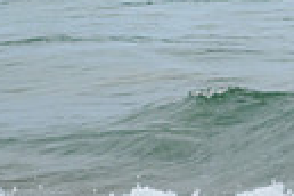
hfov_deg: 0.6
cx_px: 506
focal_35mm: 3610
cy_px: -211
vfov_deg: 0.4
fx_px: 29479
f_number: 11
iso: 1000
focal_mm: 800
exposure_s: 1/2000
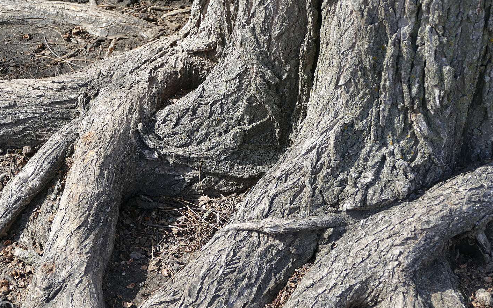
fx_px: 1196
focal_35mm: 89
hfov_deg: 23.3
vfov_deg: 14.7
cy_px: 169
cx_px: 226
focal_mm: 28.21
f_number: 3.7
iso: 125
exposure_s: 1/400
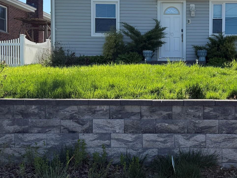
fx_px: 349
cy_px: 86
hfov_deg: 36.7
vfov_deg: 28.6
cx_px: 173
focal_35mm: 51
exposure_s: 1/2703
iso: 80
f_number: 1.78
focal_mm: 6.76
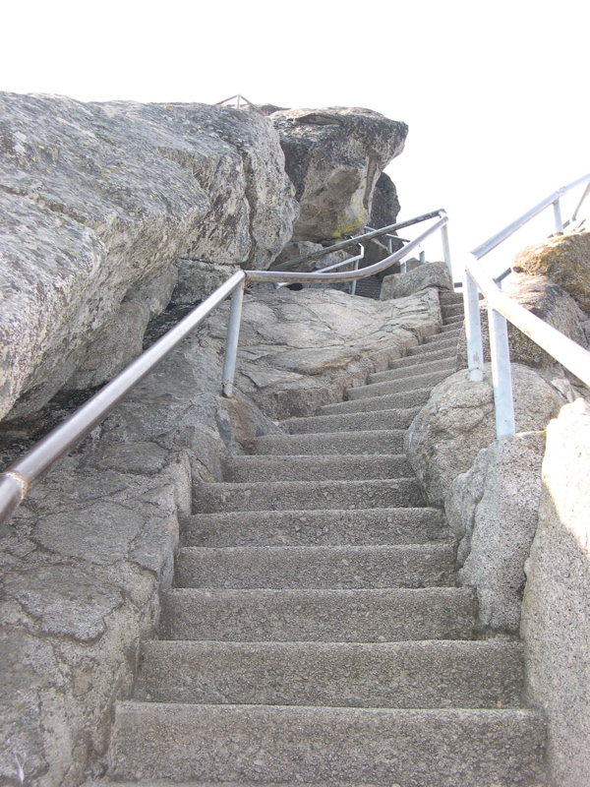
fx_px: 864
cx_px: 295
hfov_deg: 37.7
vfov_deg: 49.0
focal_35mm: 38
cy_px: 394
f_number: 2.8
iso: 100
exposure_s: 1/235
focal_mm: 8
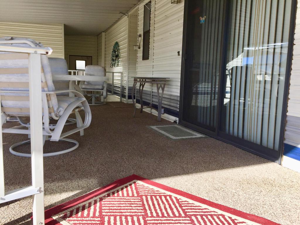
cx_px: 150
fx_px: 251
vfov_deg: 48.2
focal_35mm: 29
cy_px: 112
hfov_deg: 61.7
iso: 32
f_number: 2.2
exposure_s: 1/964
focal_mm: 4.15
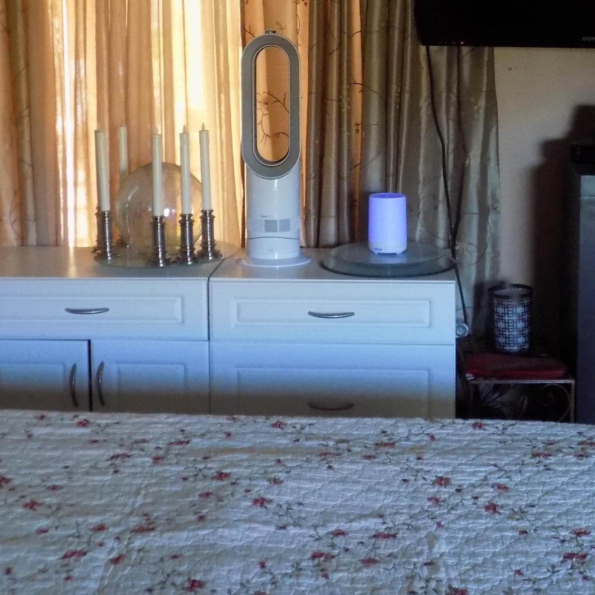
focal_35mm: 58
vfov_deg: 29.0
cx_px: 324
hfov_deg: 29.5
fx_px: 1128
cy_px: 127
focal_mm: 5.3
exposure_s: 1/20
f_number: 3.3
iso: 400
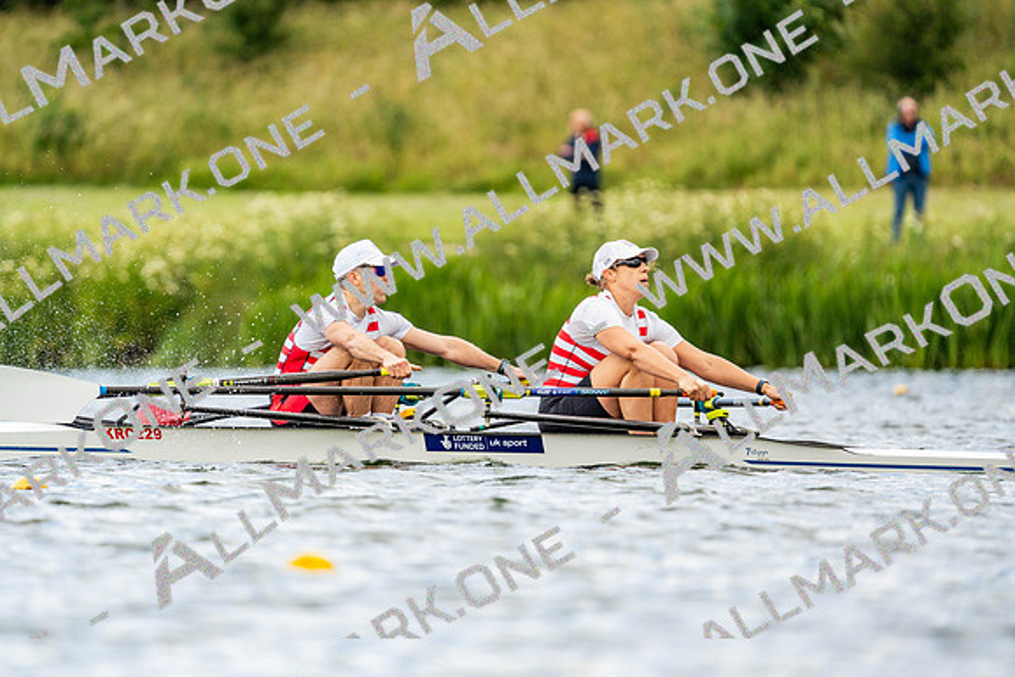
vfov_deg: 2.7
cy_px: 338
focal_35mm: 512
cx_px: 508
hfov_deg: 4.0
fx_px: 14438
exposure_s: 1/2000
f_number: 6.3
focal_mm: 512
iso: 640
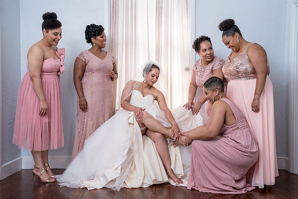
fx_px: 311
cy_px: 100
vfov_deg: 35.4
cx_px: 148
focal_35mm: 38
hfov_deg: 51.1
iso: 1250
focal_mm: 37
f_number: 6.3
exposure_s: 1/160
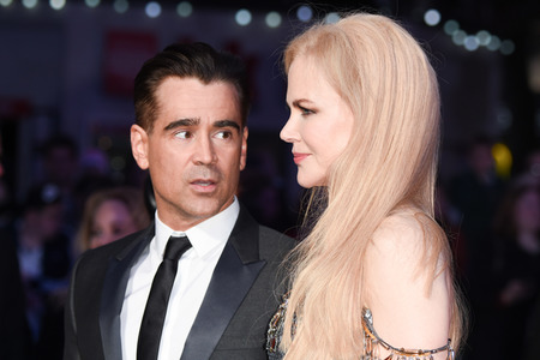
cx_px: 270
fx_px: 2100
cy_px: 180
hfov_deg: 14.7
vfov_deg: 9.8
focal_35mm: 140
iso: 800
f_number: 5.6
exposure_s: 1/250
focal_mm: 140
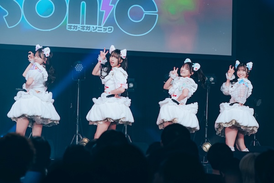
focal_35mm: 105
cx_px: 137
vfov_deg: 13.0
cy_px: 92
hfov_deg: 19.5
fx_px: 799
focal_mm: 70
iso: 1250
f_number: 2.8
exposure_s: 1/1000
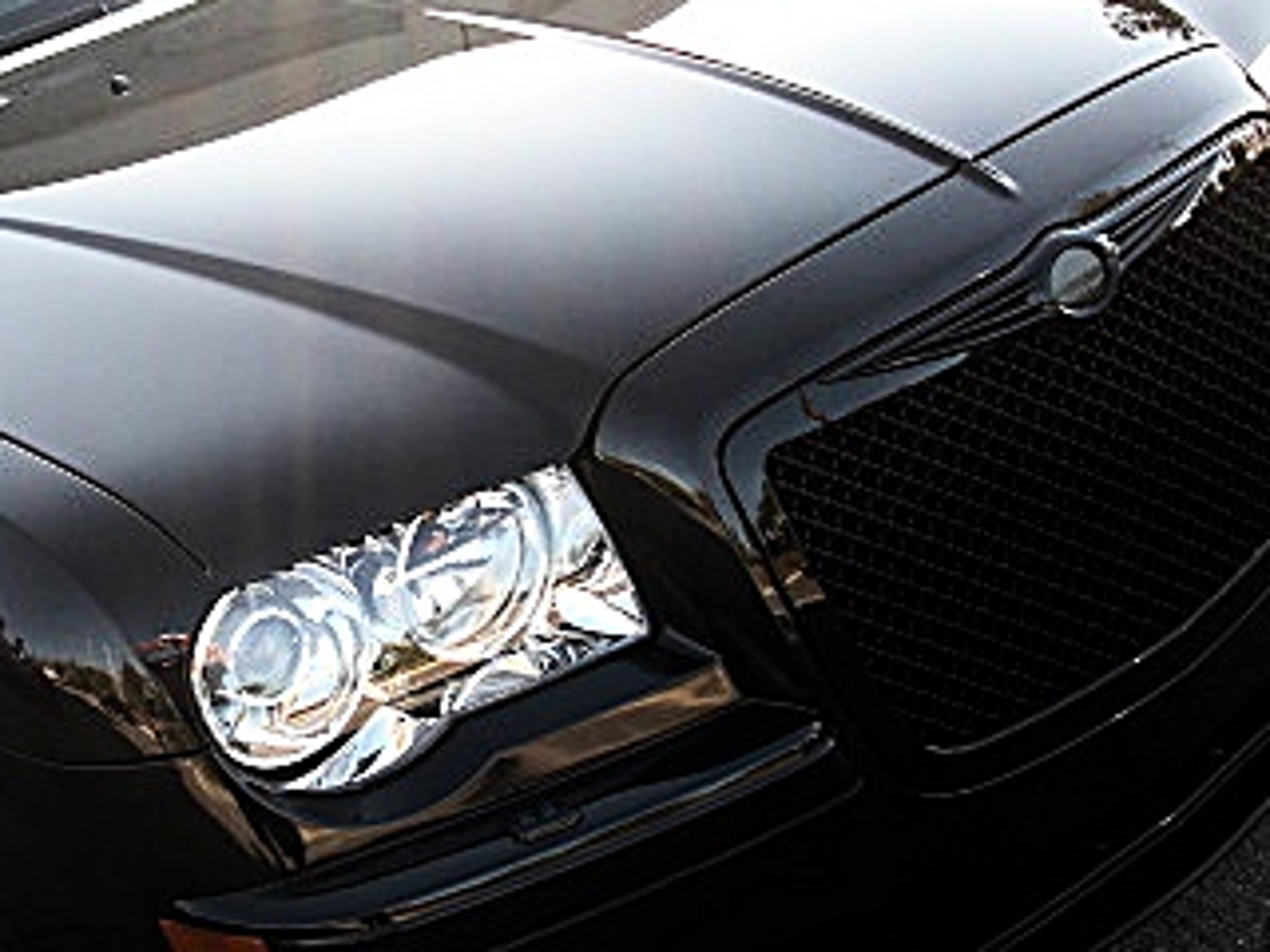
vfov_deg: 20.4
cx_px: 286
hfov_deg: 26.6
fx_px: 2642
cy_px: 413
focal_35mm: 72
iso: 50
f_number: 2.8
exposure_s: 1/160
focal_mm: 6.3
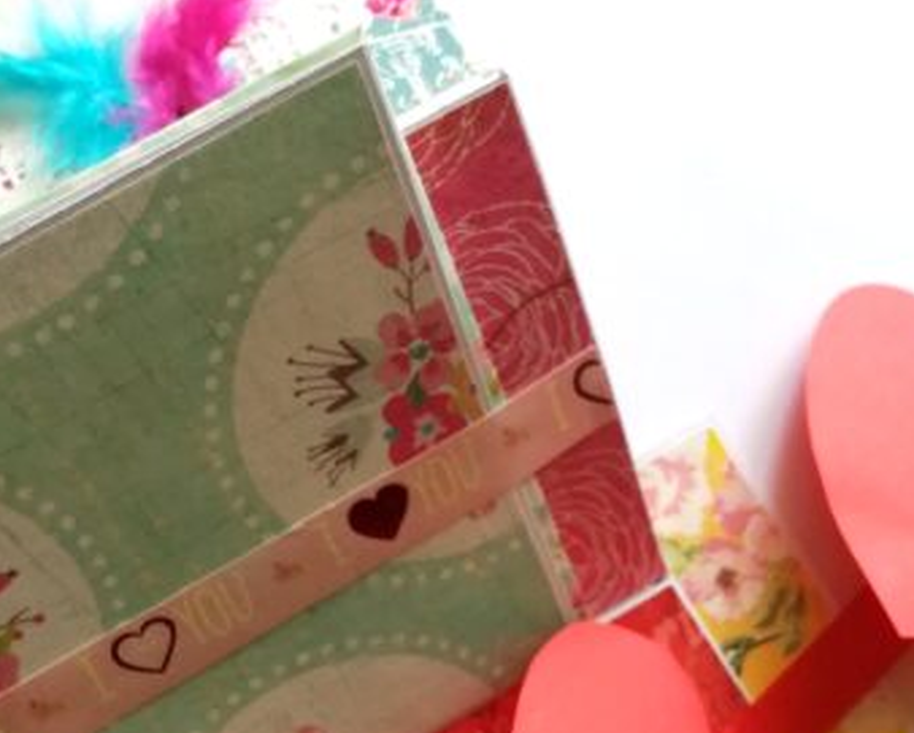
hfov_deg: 31.3
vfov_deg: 25.1
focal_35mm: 60
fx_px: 1624
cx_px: 368
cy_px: 557
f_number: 2.2
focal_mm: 3.83
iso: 100
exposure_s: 1/60
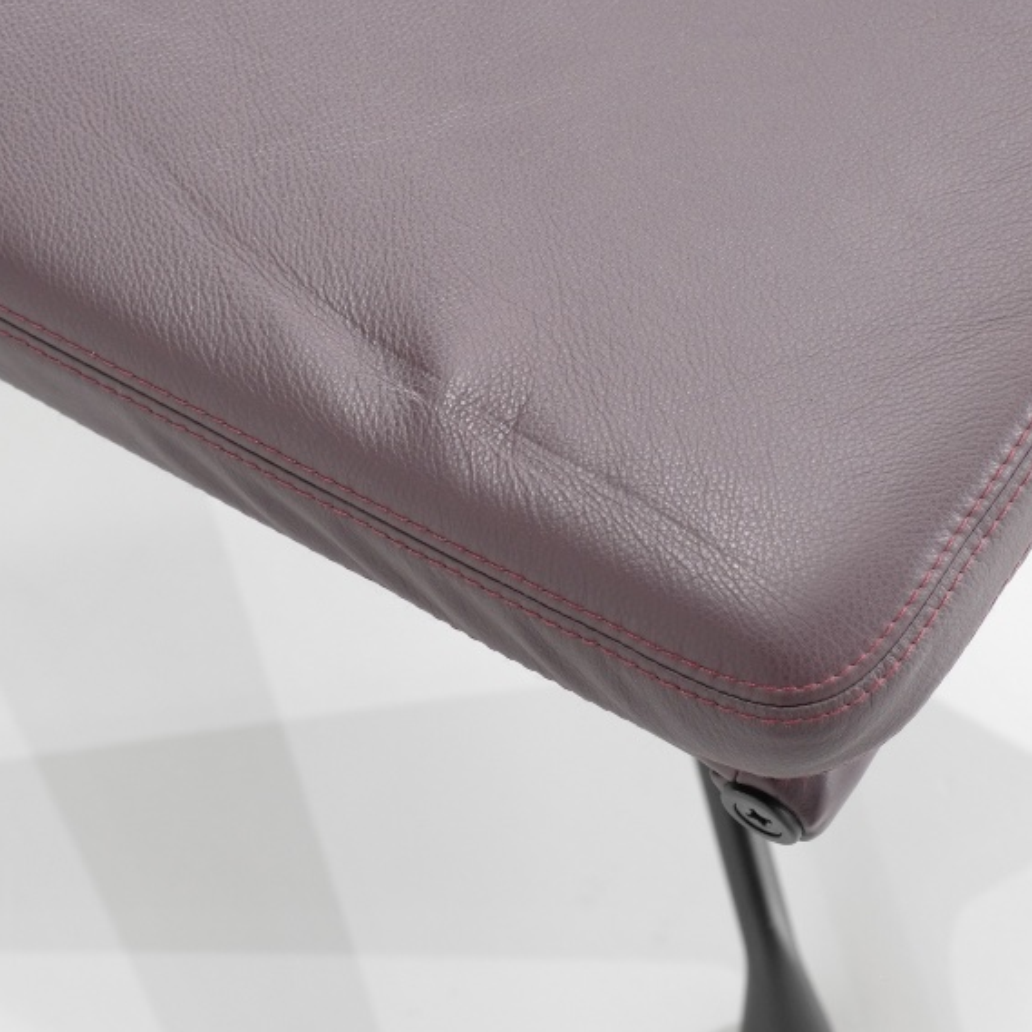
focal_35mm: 95
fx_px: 3204
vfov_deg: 18.3
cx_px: 502
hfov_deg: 18.3
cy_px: 365
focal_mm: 35
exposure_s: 1/42
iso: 800
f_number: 4
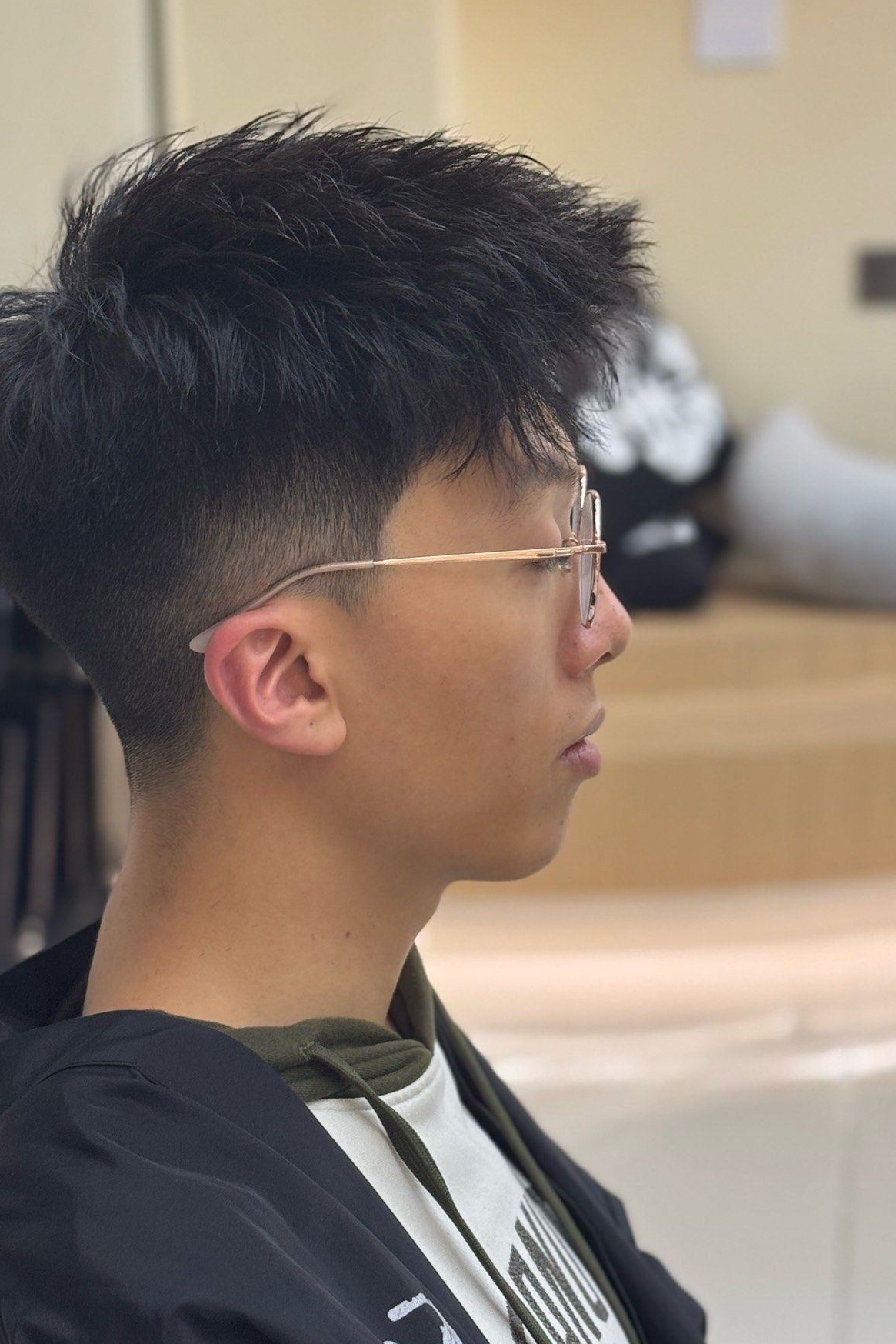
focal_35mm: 78
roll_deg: +1.0
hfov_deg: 17.5
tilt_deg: -8.2
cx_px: 347
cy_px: 524
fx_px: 2911
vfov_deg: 25.9
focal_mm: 6.76
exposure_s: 1/100
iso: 80
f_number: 1.78
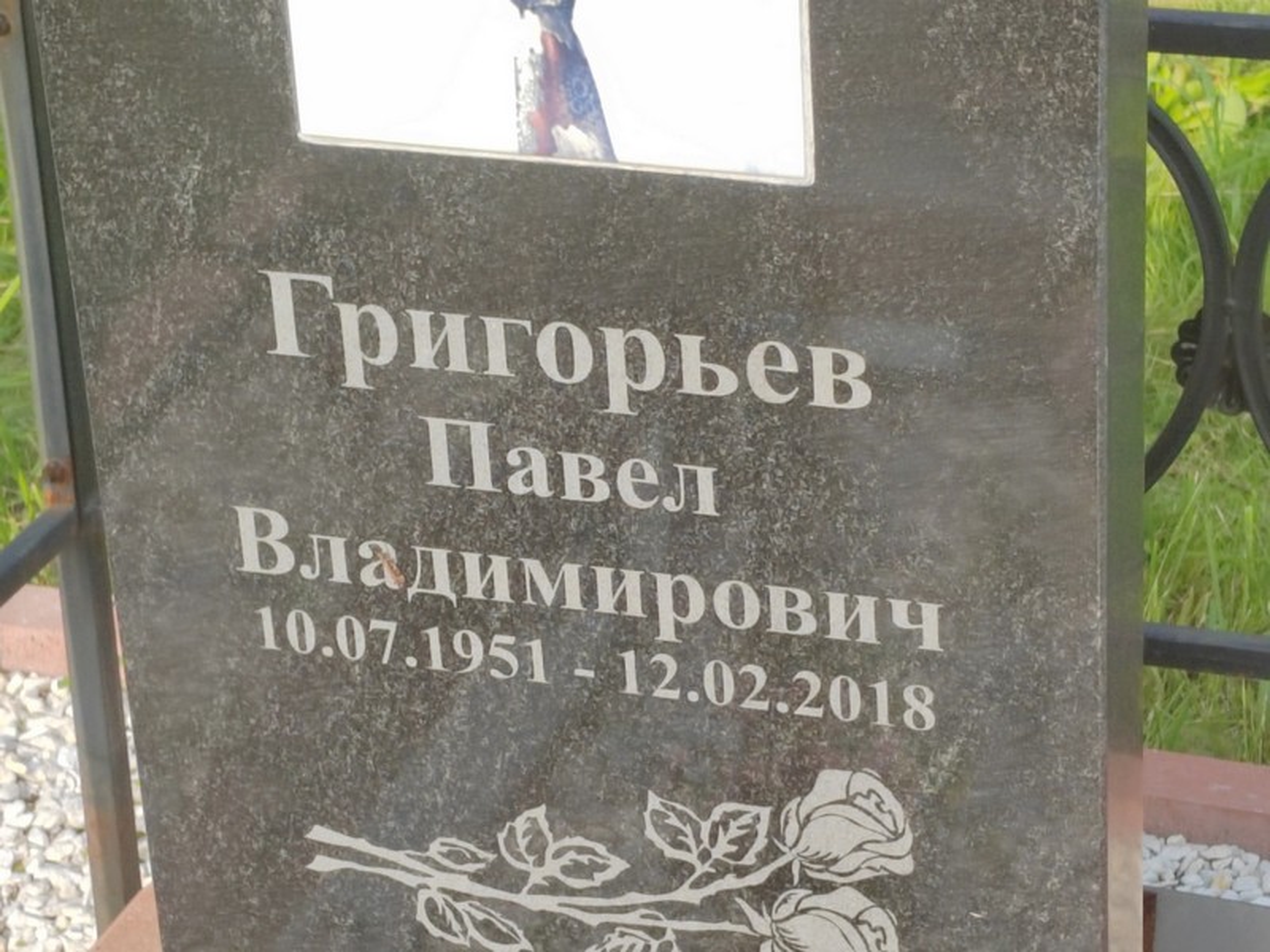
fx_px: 3852
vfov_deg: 14.1
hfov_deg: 18.7
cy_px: 476
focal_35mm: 105
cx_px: 635
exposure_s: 1/540
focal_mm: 5.52
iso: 100
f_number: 1.9
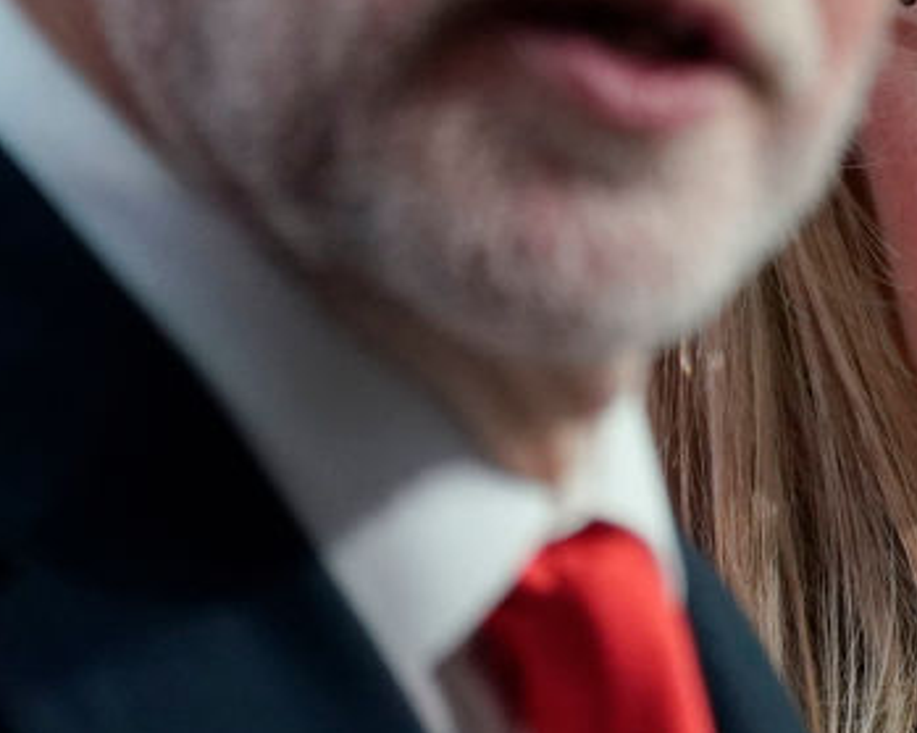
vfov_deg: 0.9
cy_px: 49
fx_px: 44795
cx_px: 1009
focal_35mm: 1651
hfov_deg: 1.2
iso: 2500
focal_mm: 400
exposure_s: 1/200
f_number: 5.6
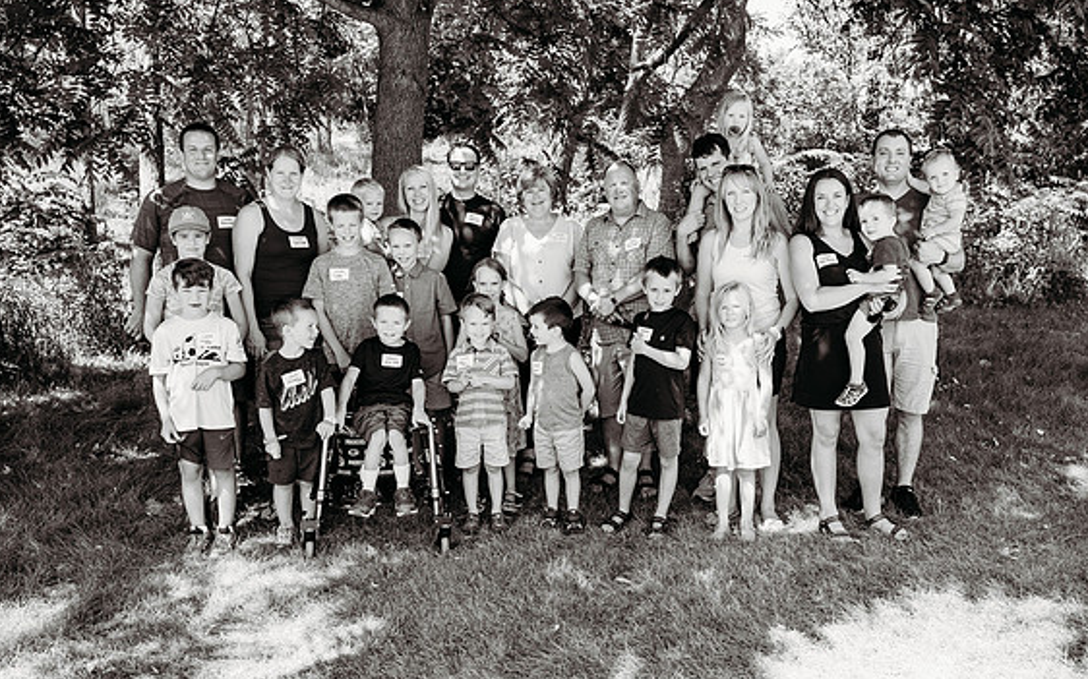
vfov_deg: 36.3
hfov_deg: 55.2
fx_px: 1038
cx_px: 606
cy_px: 352
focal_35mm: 35
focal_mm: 29.5
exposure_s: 1/200
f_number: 4.5
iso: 200
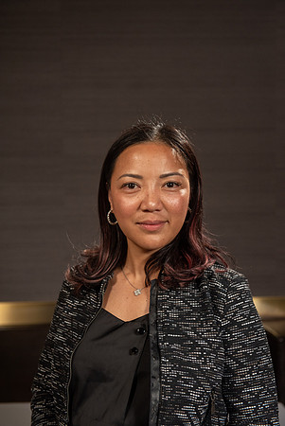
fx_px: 711
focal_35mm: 60
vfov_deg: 33.4
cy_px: 213
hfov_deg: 22.7
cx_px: 142
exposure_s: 1/100
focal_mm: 60
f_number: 4
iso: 800
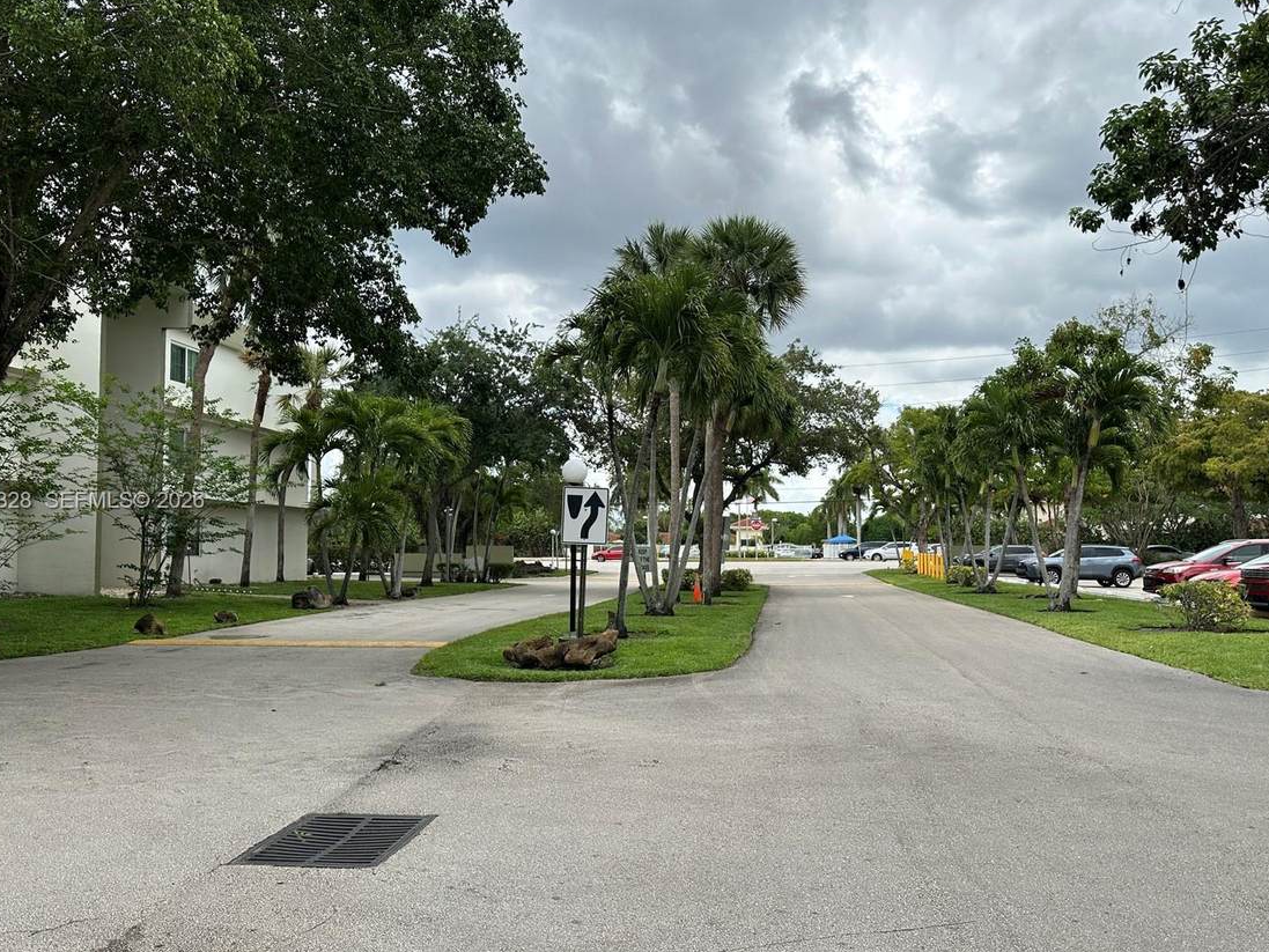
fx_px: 1027
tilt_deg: +3.1
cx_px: 657
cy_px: 502
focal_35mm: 28
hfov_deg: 63.4
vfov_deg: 49.7
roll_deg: -0.3
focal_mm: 6.86
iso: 80
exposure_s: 1/1692
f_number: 1.78
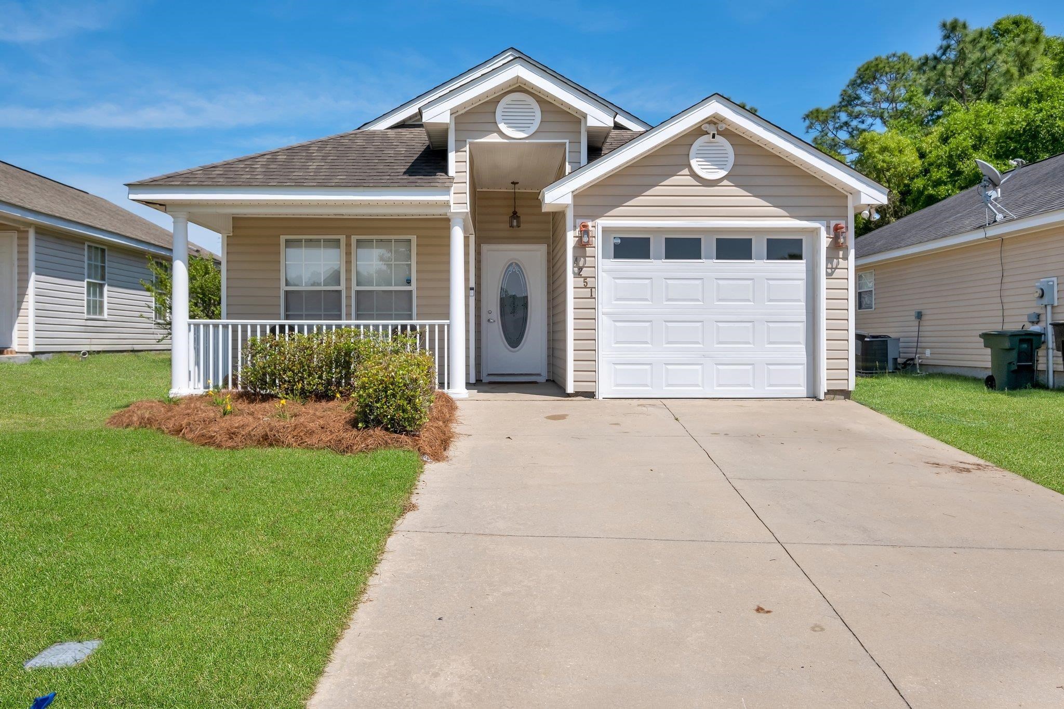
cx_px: 532
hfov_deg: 63.7
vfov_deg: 45.0
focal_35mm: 29
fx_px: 857
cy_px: 354
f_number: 8
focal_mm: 19.1
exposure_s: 1/1100
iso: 250
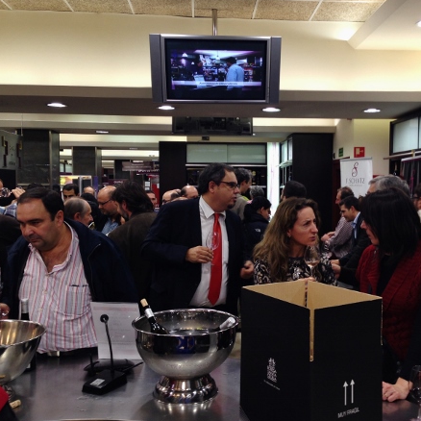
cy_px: 211
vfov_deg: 41.9
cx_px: 254
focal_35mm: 40
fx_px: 550
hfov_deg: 41.7
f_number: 2.4
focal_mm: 4.12
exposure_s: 1/30
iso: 50
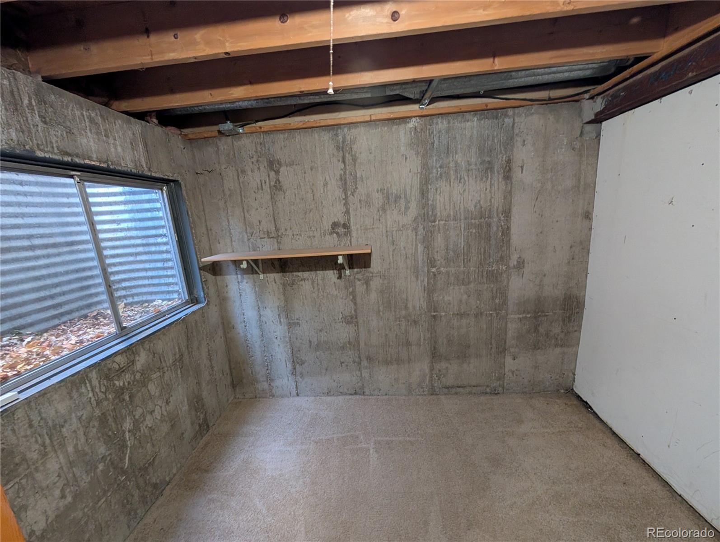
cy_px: 271
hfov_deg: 110.5
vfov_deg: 94.6
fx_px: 250
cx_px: 360
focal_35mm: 12
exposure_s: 1/62.5
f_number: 1.7
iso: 767
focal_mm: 2.02
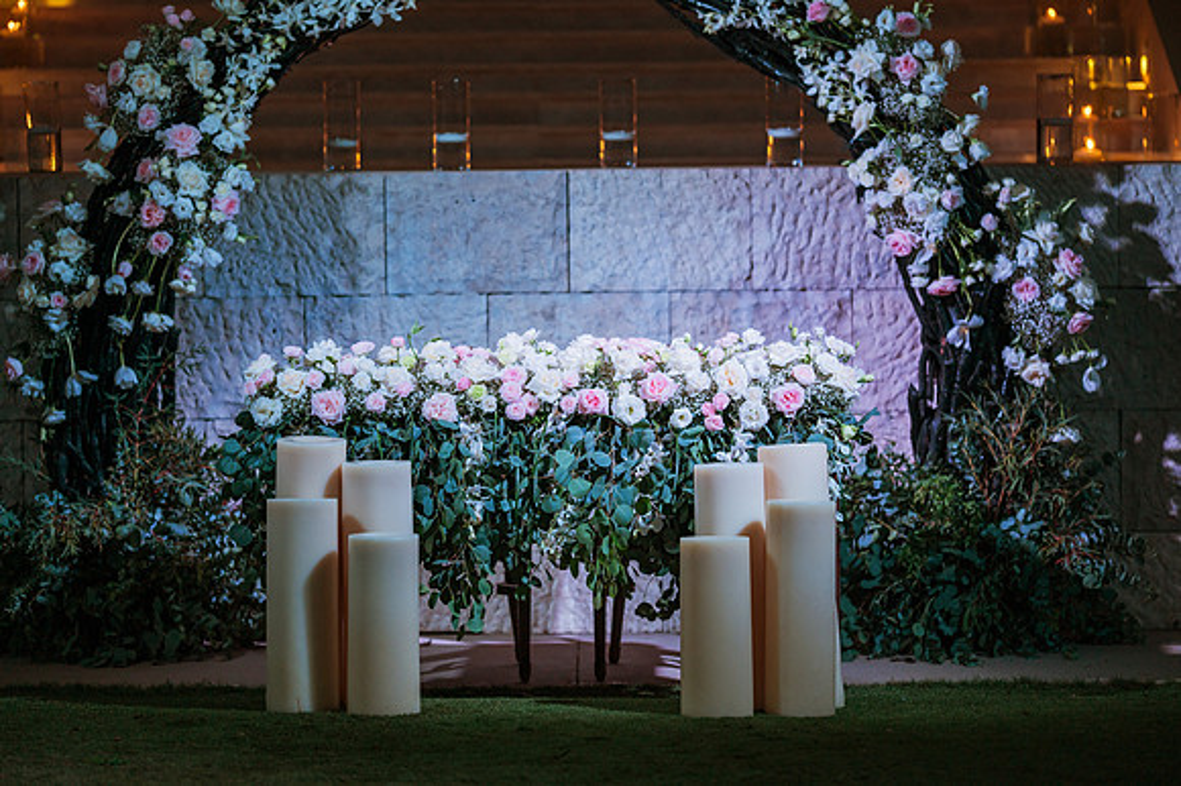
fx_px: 4426
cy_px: 393
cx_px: 590
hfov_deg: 15.2
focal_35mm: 135
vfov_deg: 10.1
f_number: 1.8
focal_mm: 135
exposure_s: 1/500
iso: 640
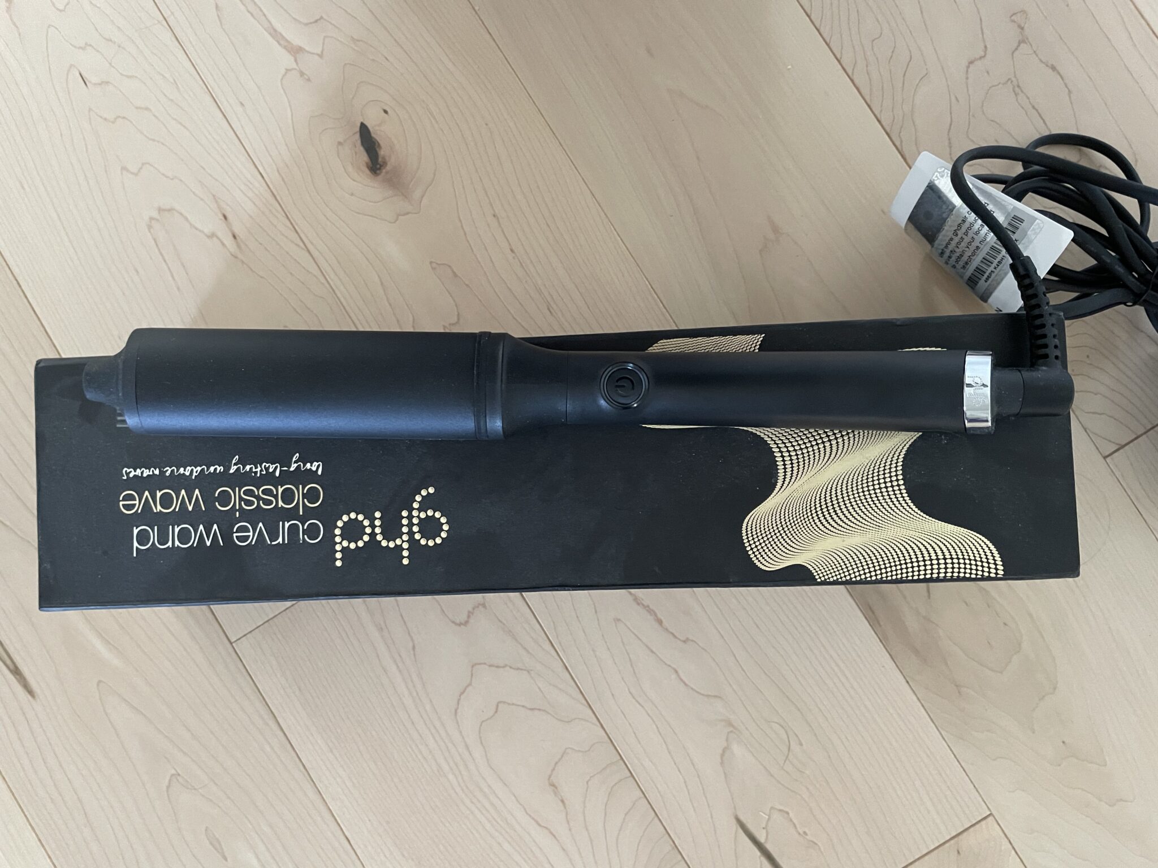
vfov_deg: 53.1
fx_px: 870
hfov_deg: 67.3
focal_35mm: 26
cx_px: 579
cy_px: 434
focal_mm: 4.2
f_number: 1.6
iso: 500
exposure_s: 1/51
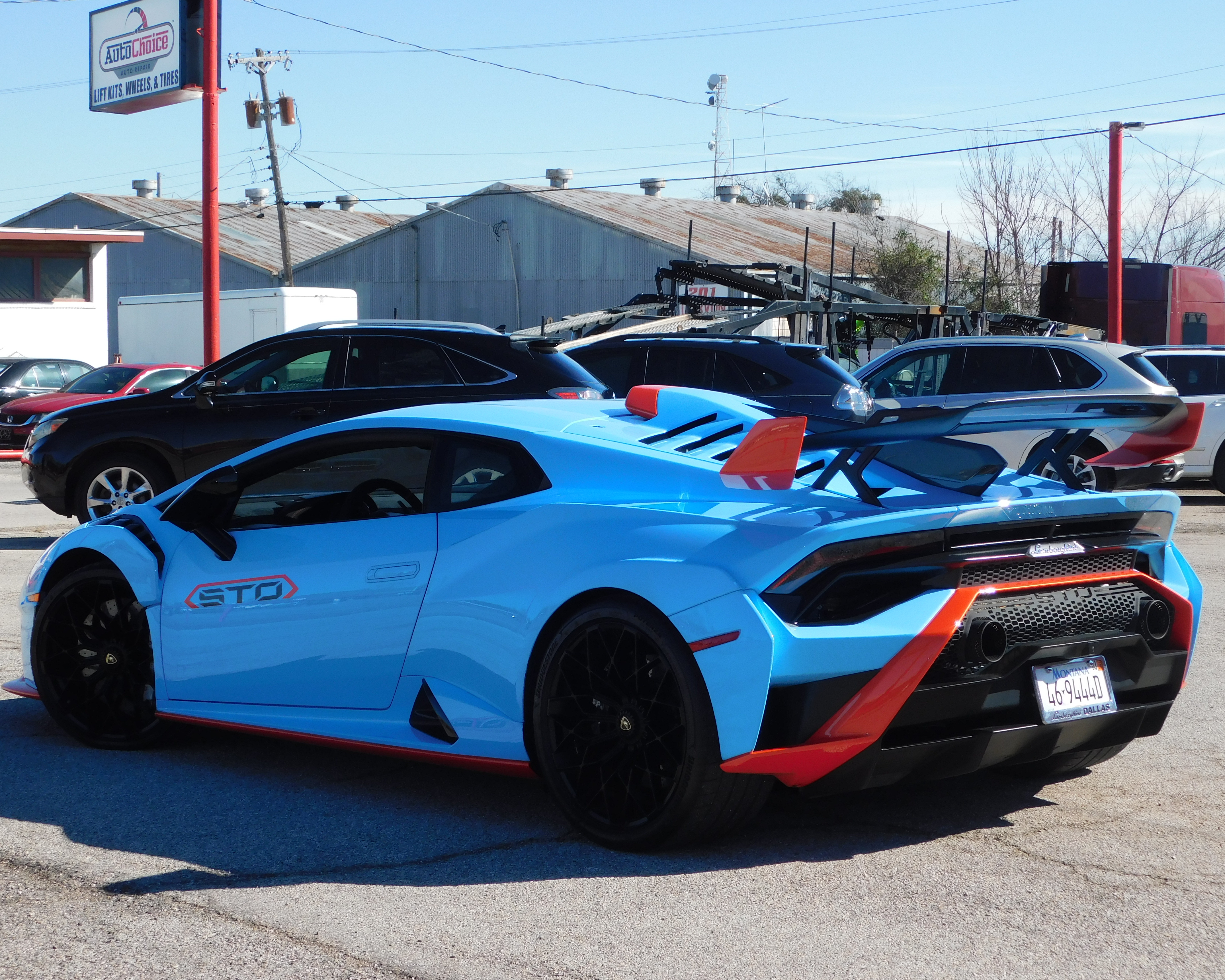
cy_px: 489
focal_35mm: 69
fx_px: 2502
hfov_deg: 27.5
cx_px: 635
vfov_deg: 22.2
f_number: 4.2
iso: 125
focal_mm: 11.7
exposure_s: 1/800
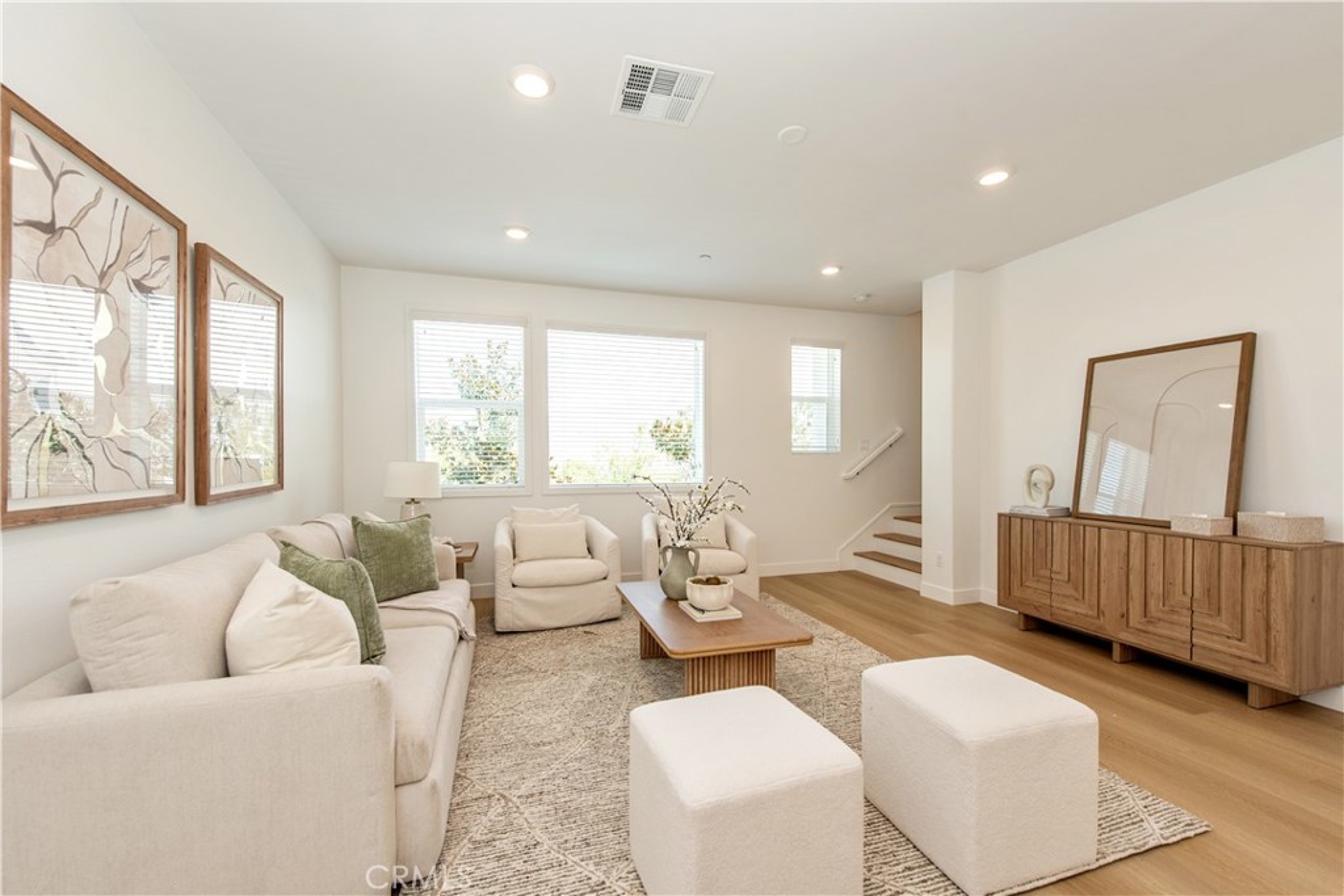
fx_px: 523
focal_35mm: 14
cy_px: 448
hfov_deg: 104.2
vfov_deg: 81.2
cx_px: 672
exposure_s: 1/125
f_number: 5.6
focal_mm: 14
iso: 280
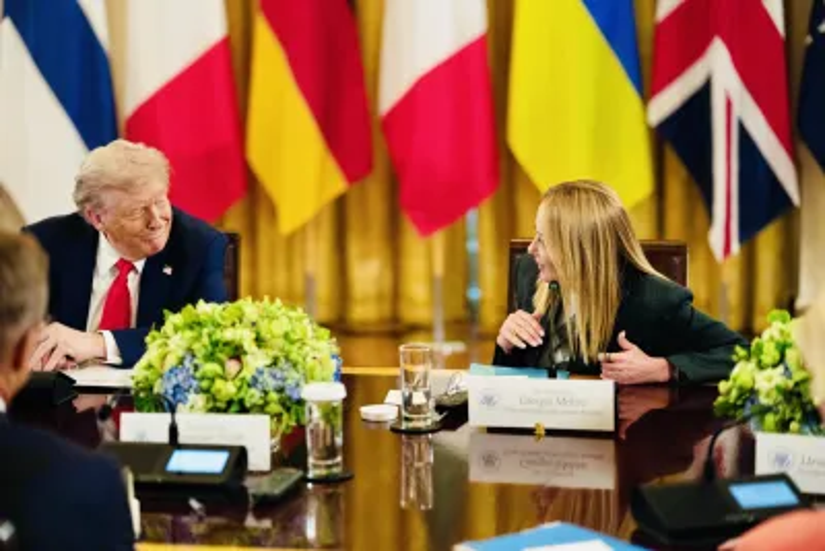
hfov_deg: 22.9
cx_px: 412
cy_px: 276
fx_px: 2040
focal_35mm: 89
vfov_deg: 15.4
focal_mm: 89
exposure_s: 1/250
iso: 3200
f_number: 2
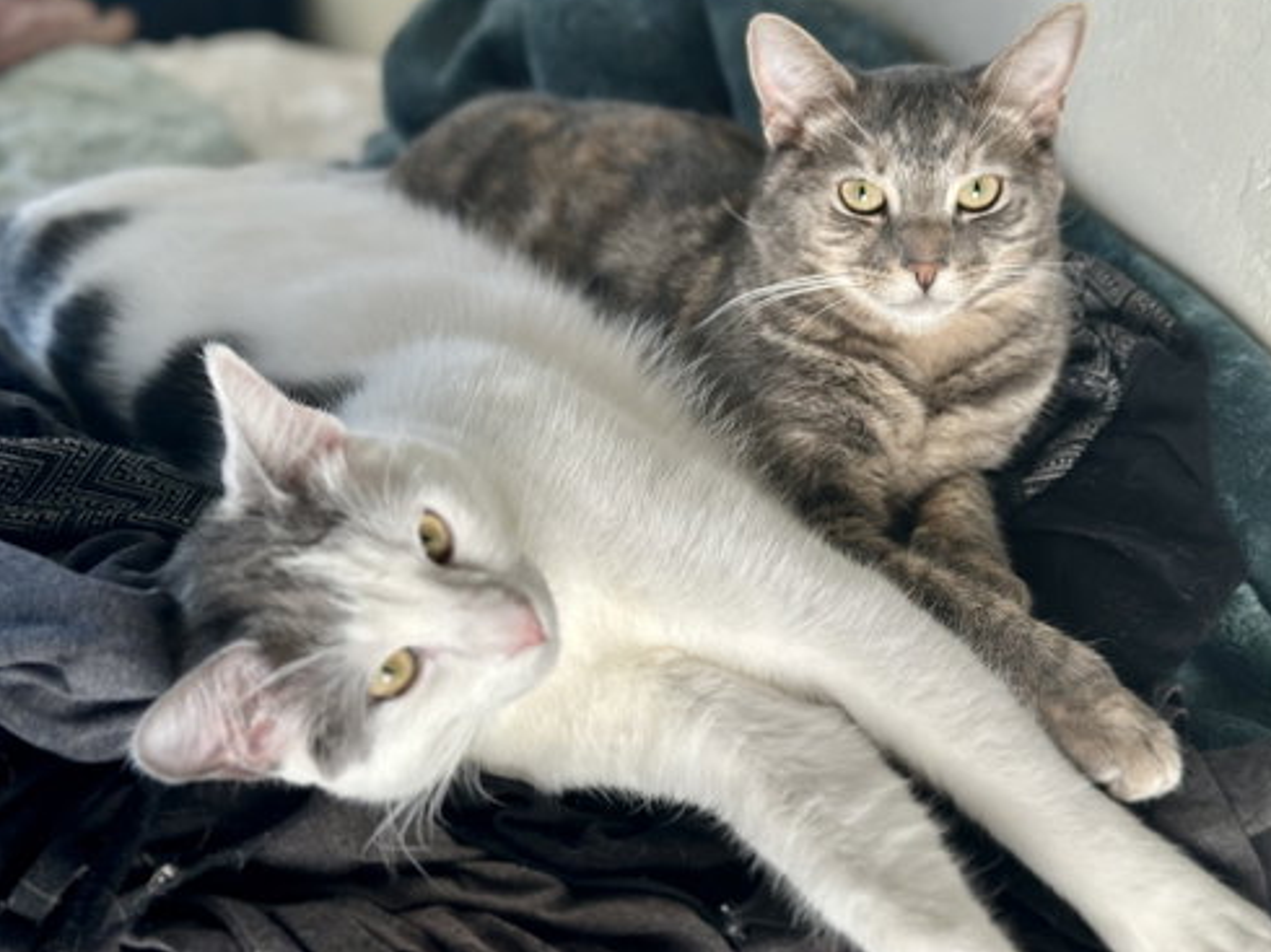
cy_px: 468
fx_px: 1798
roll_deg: +3.4
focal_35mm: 49
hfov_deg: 38.9
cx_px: 643
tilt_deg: -26.1
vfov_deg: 29.7
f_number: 1.78
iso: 64
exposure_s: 1/136
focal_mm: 6.86
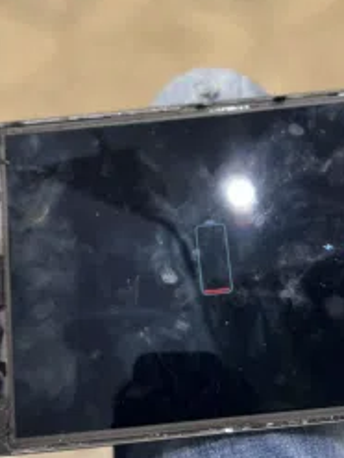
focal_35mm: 42
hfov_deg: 34.3
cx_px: 189
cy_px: 260
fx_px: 557
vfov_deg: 44.7
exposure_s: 1/50
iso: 200
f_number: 1.5
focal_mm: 5.7
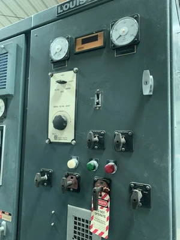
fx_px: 180
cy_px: 120
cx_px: 90
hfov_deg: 53.1
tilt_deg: +5.7
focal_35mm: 26
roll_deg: -1.8
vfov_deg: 67.3
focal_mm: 4.25
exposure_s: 1/30
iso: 640
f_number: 1.8
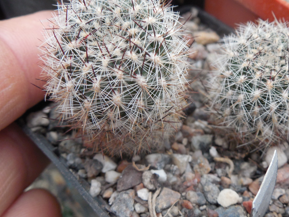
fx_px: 359
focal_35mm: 43
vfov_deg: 33.5
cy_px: 89
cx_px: 180
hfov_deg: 43.5
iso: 220
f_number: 3.6
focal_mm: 5.6
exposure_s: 1/30
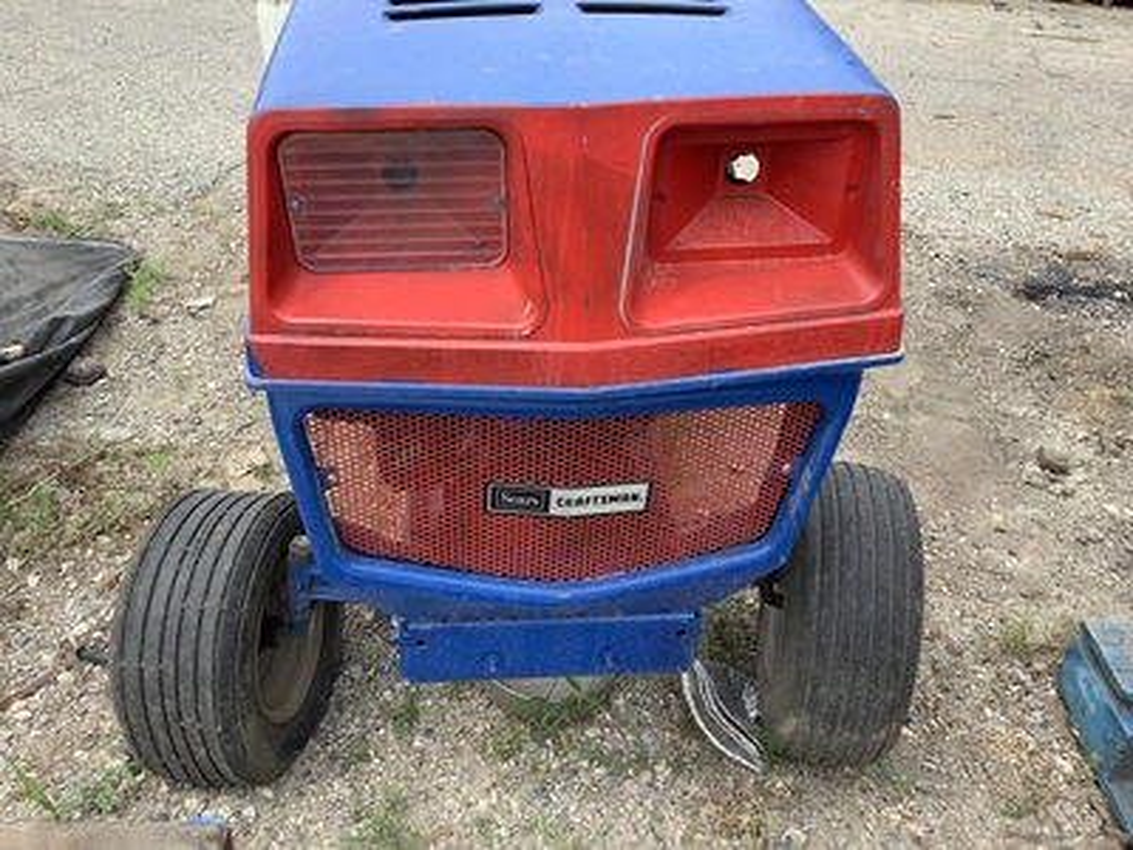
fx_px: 1015
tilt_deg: -31.3
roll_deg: -2.7
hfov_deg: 58.4
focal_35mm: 31
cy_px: 425
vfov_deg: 45.4
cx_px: 566
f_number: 2.4
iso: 25
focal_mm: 3.3
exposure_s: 1/448
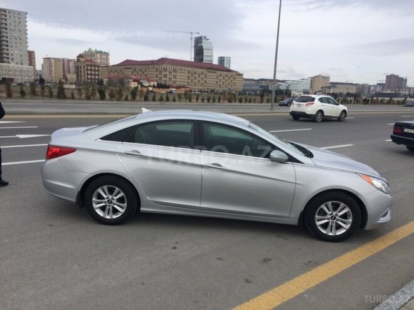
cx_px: 207
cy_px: 155
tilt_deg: -11.3
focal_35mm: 29
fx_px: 347
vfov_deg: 48.2
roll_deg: -2.6
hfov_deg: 61.7
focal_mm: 4.15
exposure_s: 1/1414
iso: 32
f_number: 2.2
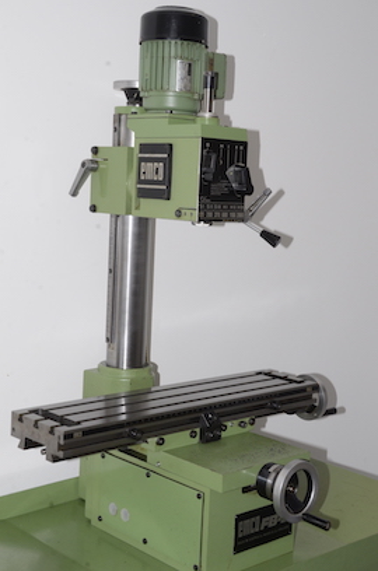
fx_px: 855
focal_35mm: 54
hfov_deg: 24.9
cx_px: 189
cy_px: 286
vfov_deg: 37.0
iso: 800
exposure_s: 1/60
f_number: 14
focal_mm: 36
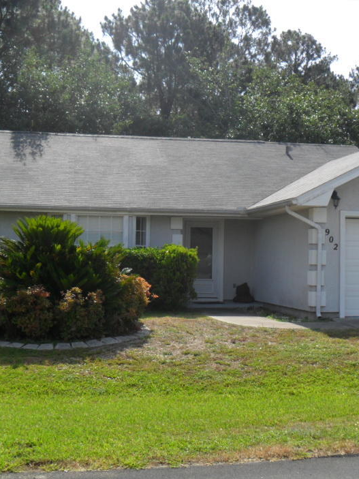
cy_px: 218
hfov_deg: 28.5
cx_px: 195
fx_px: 705
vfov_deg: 37.5
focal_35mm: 51
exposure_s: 1/125
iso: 80
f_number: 7.6
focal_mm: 6.3
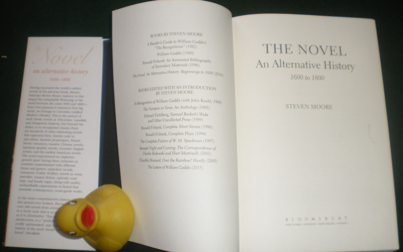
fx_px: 450
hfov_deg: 48.2
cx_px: 204
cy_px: 120
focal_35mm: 41
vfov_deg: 31.2
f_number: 3.1
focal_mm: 6.3
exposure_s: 1/50
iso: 200
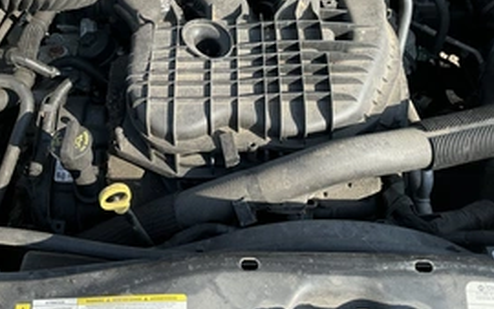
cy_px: 64
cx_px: 201
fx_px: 593
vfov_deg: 28.6
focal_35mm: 44
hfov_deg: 45.0
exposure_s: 1/314
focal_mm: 3
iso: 25
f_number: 1.8
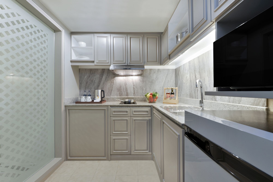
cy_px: 91
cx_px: 136
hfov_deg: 100.4
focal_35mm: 15
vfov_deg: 77.4
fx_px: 114
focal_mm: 15
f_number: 13
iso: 250
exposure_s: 2
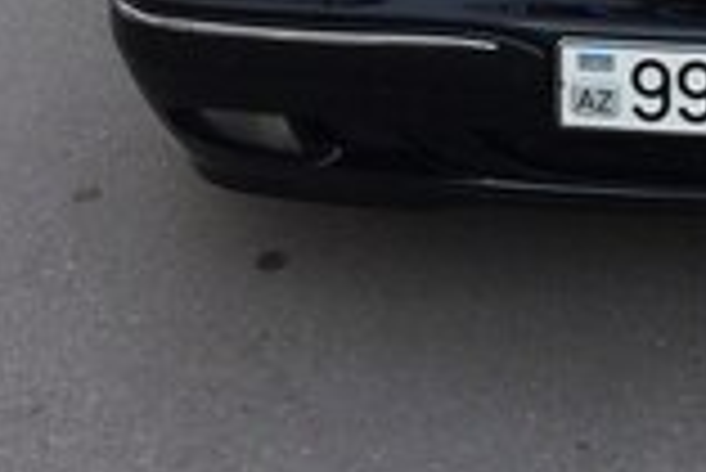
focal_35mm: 95
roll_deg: +1.9
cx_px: 724
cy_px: -481
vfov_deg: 12.6
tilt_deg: -17.5
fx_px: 1865
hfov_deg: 20.7
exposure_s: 1/622
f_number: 2.2
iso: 32
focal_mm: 4.15
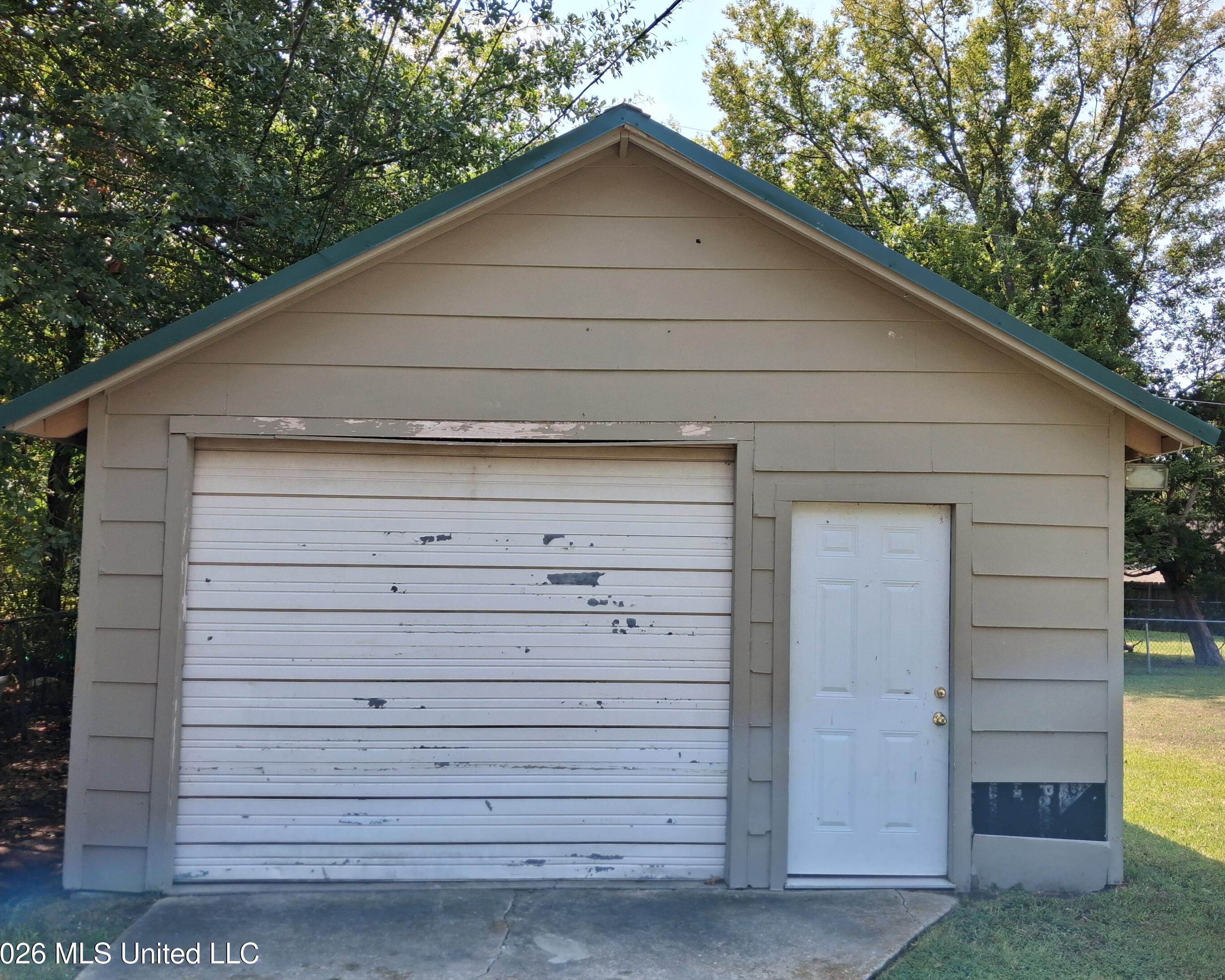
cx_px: 634
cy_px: 494
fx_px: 1051
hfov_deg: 60.4
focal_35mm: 29
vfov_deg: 50.0
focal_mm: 4
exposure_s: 1/412
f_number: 1.8
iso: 25
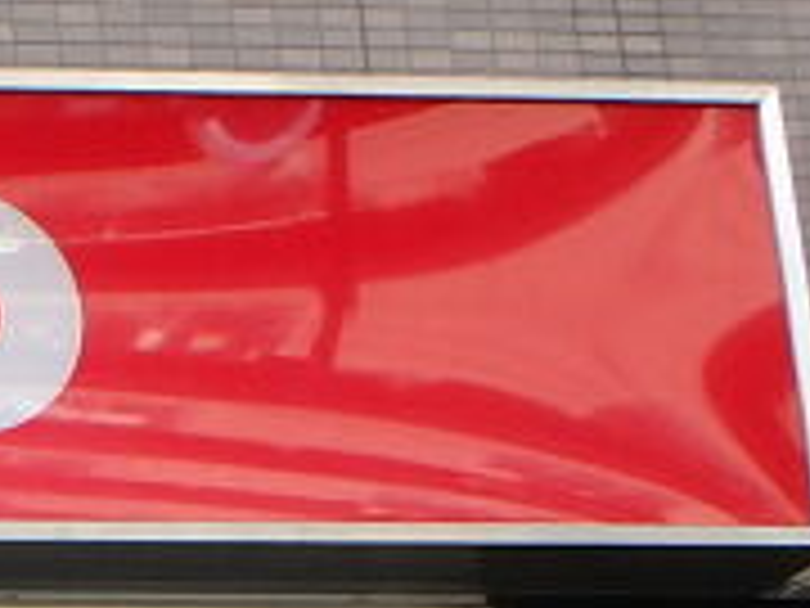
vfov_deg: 12.0
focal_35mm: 111
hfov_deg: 14.2
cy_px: 1171
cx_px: -900
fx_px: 2597
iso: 125
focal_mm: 3.7
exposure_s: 1/125
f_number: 3.5
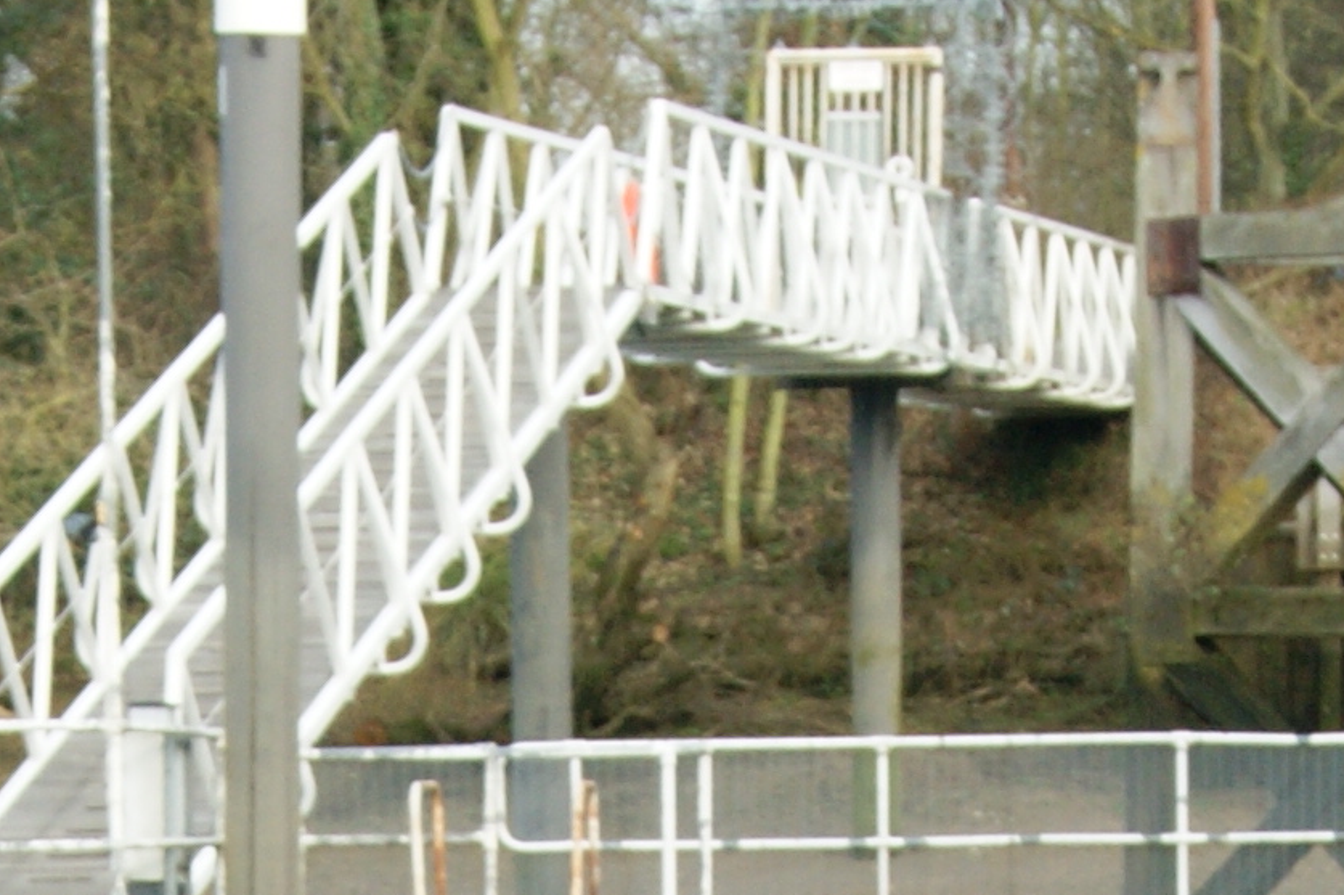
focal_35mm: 247
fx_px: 9216
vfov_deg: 5.3
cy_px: 2423
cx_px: 397
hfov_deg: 8.3
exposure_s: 1/125
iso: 100
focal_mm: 30
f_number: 8
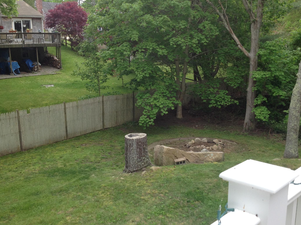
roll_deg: +1.0
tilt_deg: -15.2
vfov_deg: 32.7
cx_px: 142
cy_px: 131
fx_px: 382
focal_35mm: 44
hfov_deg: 43.0
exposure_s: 1/512
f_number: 2.4
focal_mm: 4.28
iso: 50
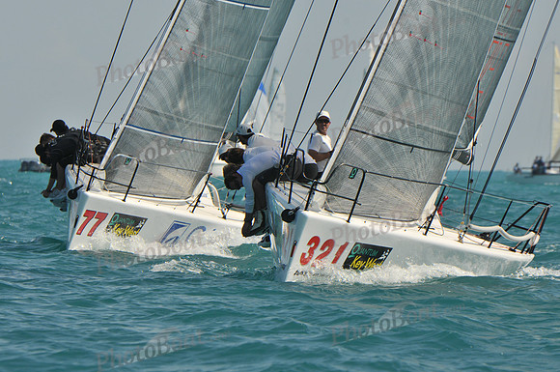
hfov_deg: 3.4
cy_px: 186
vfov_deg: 2.3
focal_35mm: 600
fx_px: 9320
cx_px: 280
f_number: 10
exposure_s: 1/640
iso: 200
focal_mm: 400
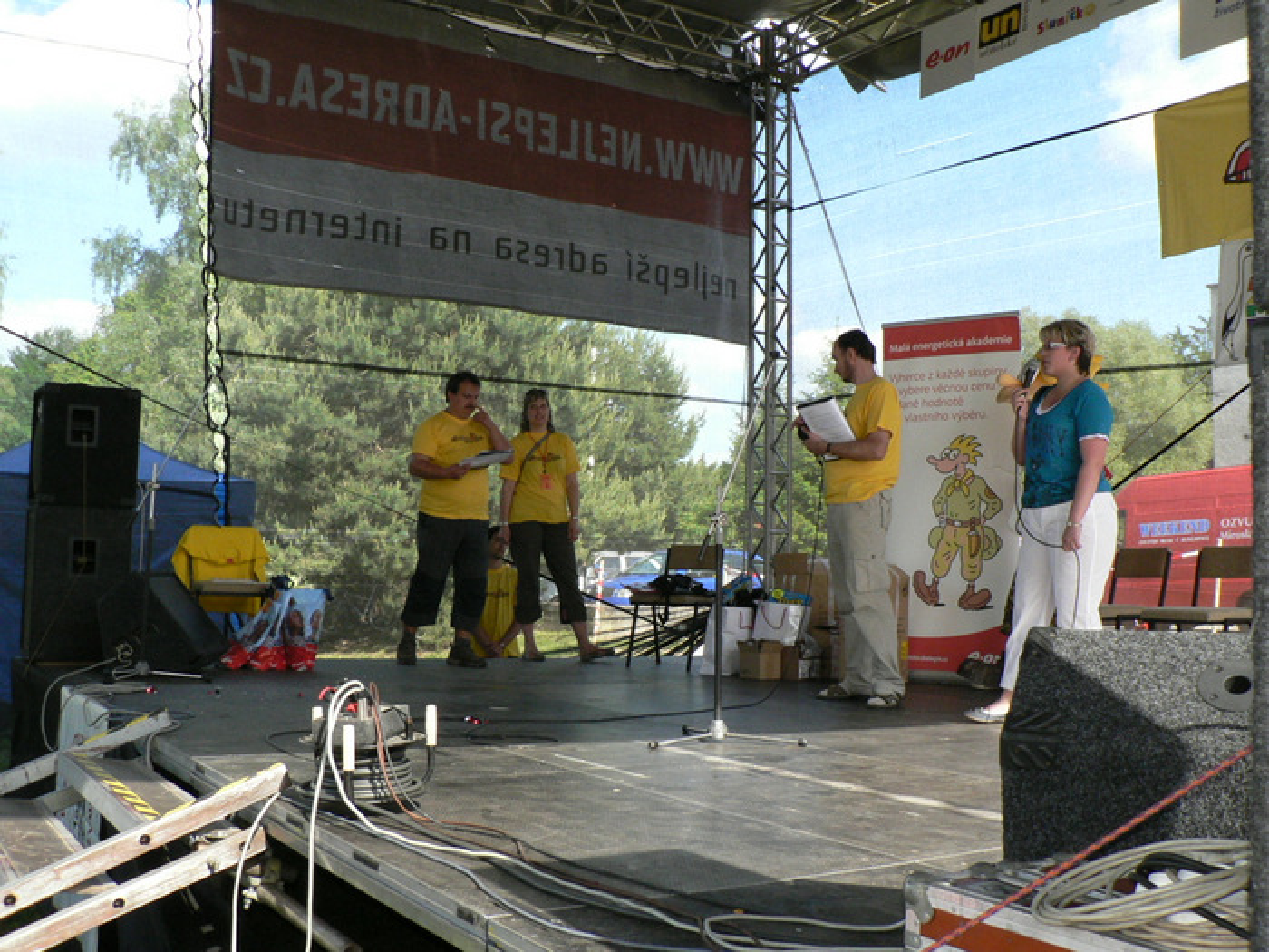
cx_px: 634
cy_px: 476
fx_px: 1320
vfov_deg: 39.7
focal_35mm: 36
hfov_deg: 51.4
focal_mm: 6
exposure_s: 1/200
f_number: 4
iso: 200
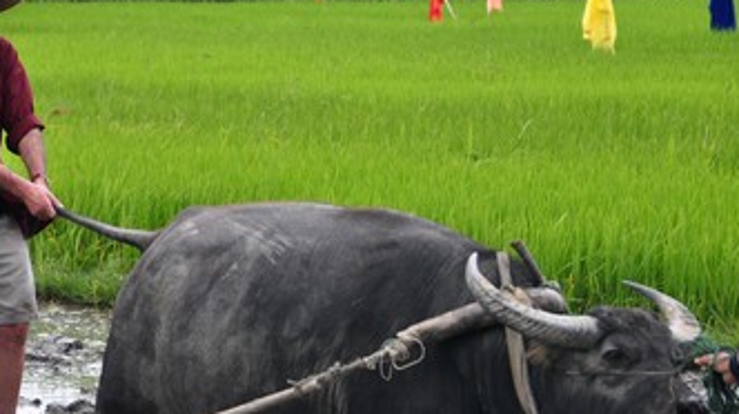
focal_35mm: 224
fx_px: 4379
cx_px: 370
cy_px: 217
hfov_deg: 9.6
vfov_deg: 5.4
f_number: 5.6
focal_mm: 105
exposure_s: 1/500
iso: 500
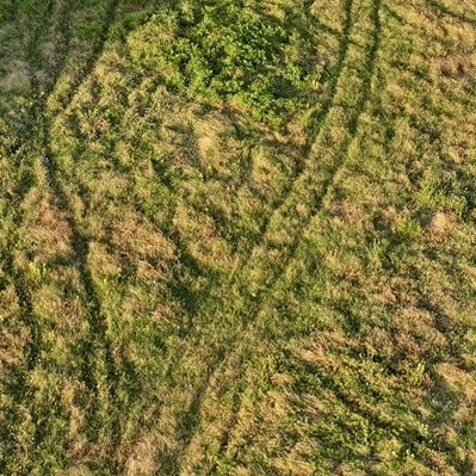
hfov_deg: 16.5
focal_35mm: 102
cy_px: -266
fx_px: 1587
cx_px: -49
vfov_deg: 15.5
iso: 190
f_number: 2.8
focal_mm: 12.29
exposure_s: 1/500
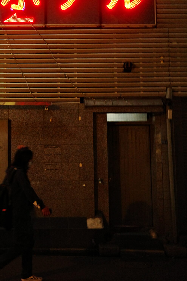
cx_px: 31
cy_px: 73
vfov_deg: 28.8
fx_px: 537
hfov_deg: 19.5
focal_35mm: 69
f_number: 2.8
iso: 1600
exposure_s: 1/40
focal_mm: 26
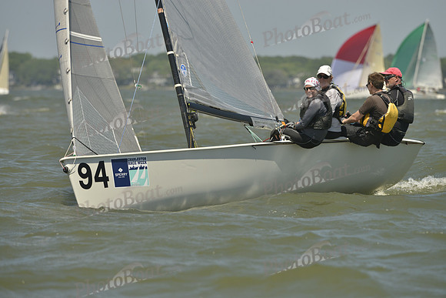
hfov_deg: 5.2
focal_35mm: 400
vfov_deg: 3.4
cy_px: 149
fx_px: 4956
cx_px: 223
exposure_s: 1/1250
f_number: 8
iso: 280
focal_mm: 400
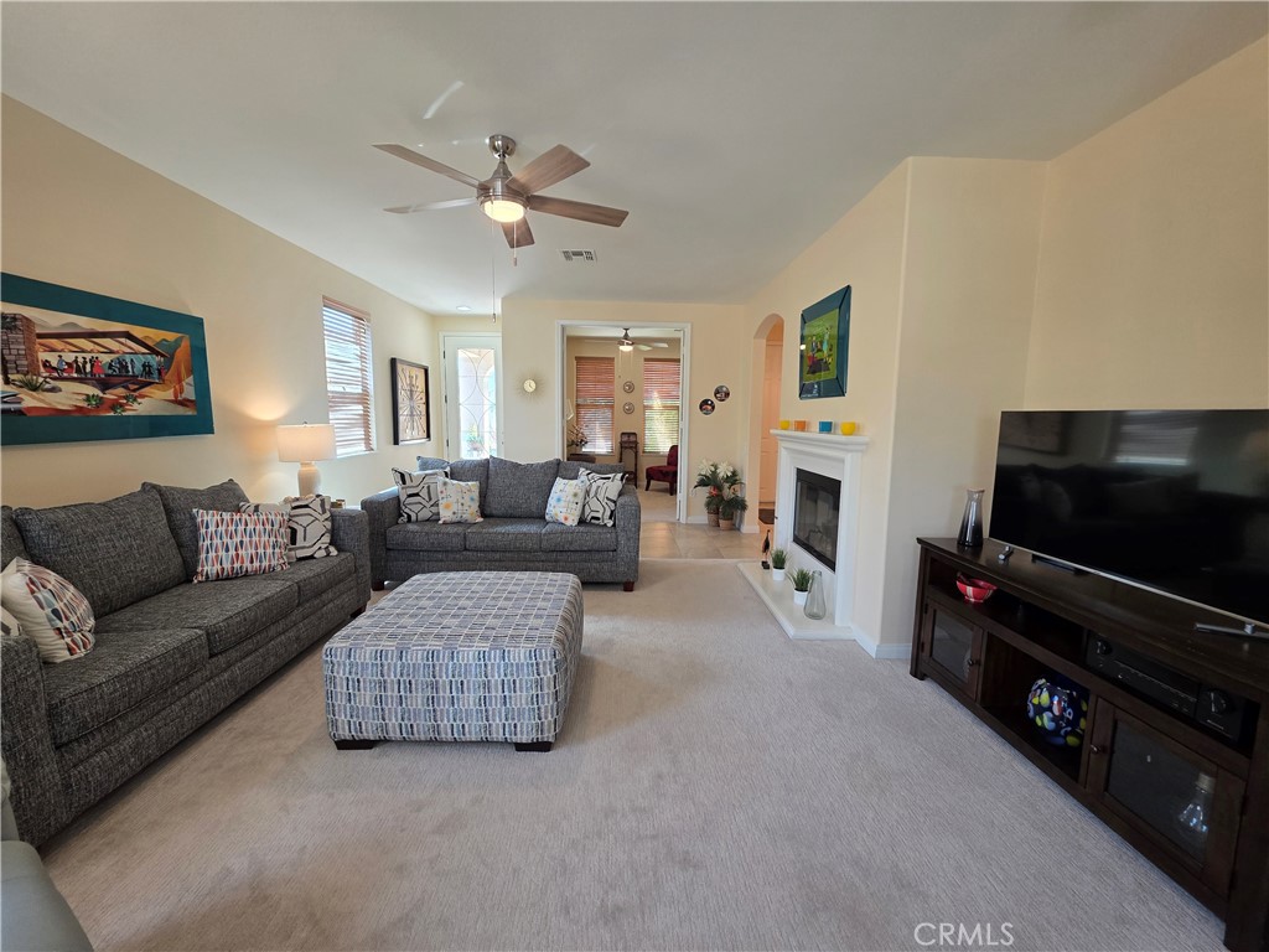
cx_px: 634
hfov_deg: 106.2
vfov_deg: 89.9
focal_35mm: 13
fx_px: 477
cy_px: 476
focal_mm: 2.2
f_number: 1.9
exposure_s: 1/120
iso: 160
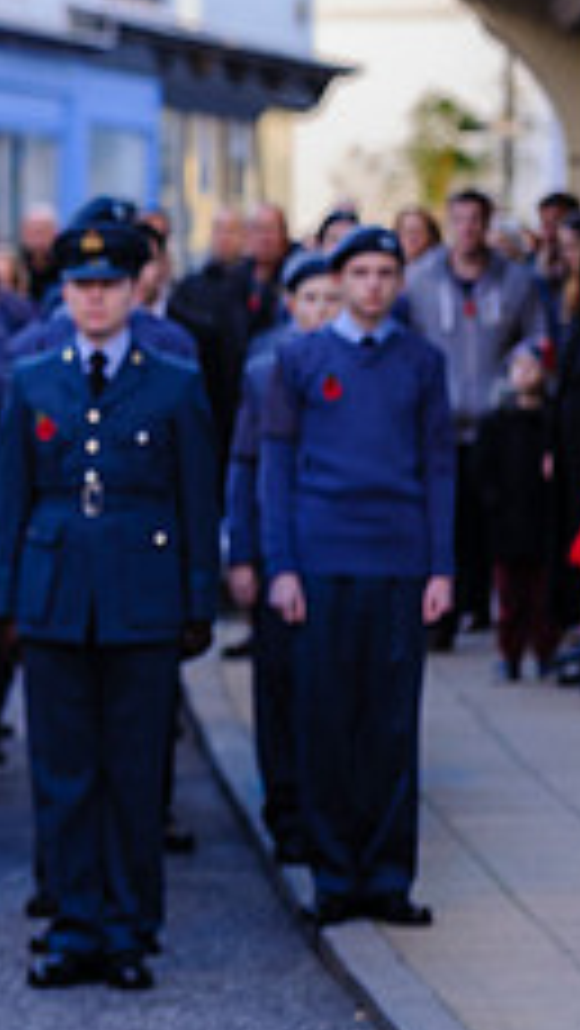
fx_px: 7374
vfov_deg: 8.0
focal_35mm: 270
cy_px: 270
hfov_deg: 4.4
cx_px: -607
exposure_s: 1/250
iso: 800
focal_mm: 102
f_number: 4
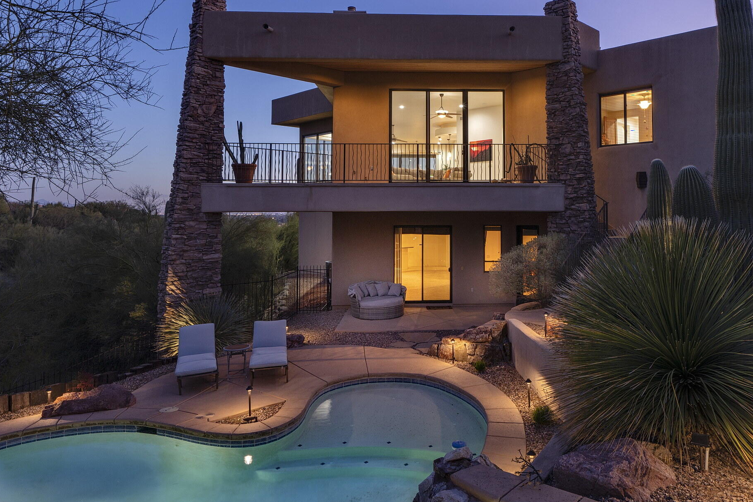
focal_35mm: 23
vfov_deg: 55.0
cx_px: 446
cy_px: 222
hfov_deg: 75.4
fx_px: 481
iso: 100
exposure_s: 2.5
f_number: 8
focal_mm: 15
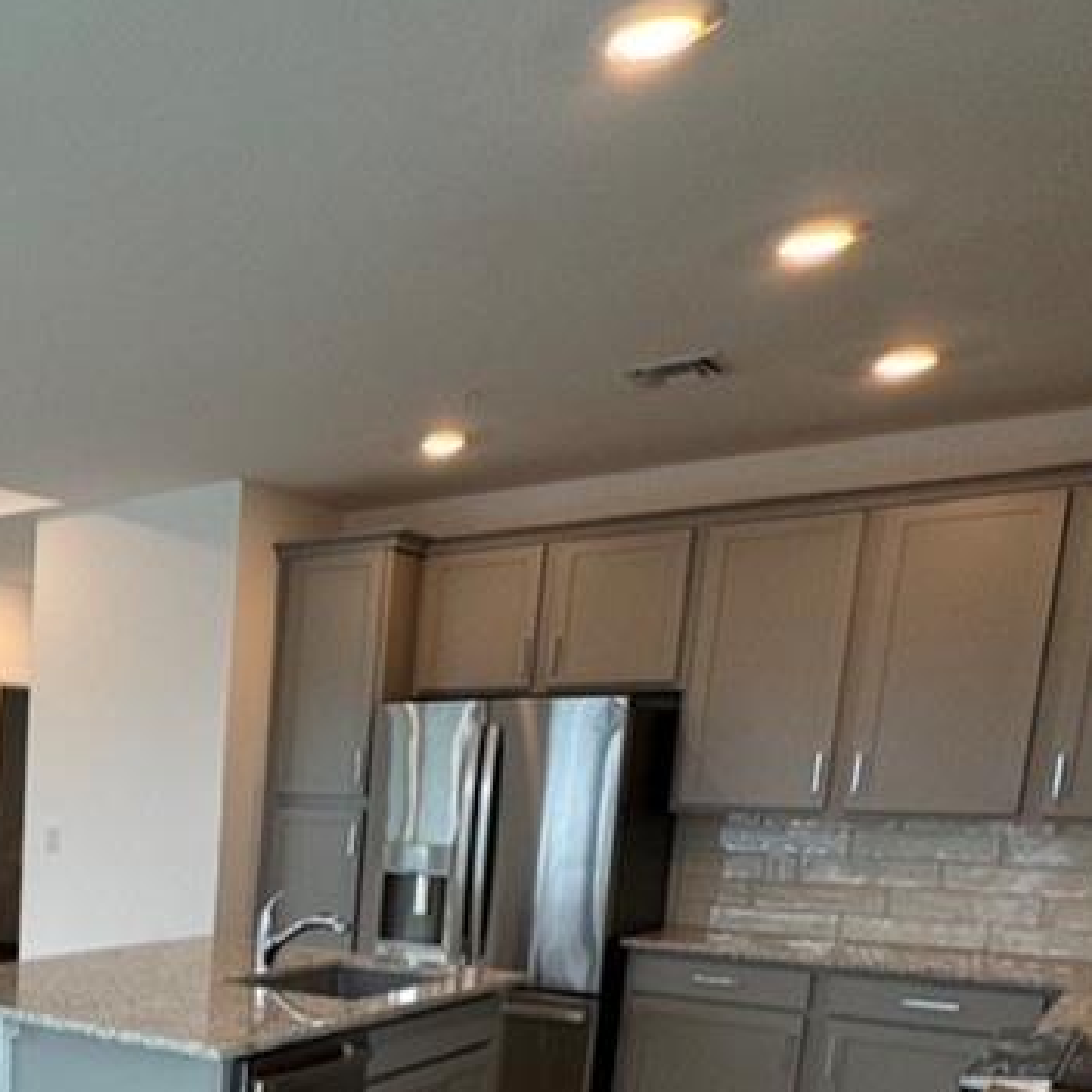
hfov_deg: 36.1
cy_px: 965
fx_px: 1285
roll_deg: -1.0
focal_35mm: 36
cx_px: -211
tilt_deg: -9.3
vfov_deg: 42.6
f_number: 2.2
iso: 100
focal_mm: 2.22
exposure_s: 1/120
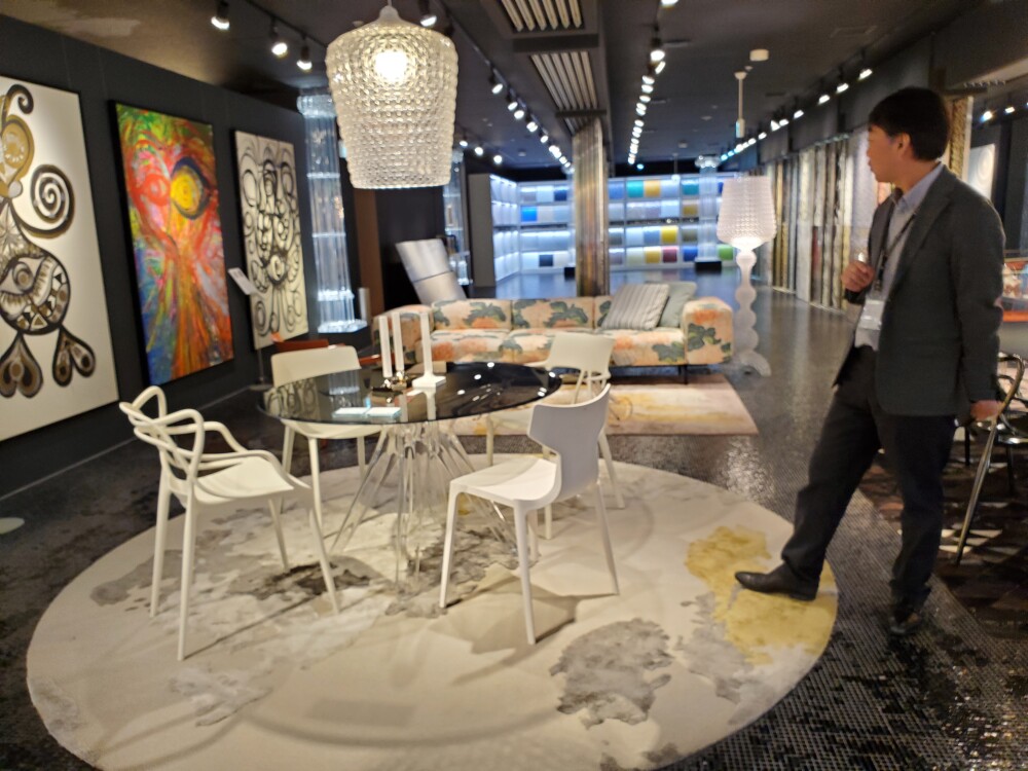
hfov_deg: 67.3
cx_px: 514
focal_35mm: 26
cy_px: 386
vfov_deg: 53.1
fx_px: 772
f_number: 2.4
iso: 250
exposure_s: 1/40
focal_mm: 4.3
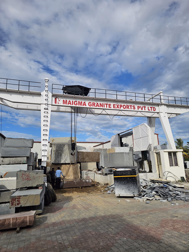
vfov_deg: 73.9
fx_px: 167
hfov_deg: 58.9
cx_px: 94
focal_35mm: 23
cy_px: 126
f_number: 1.7
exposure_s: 1/1142
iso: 10
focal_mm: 6.3
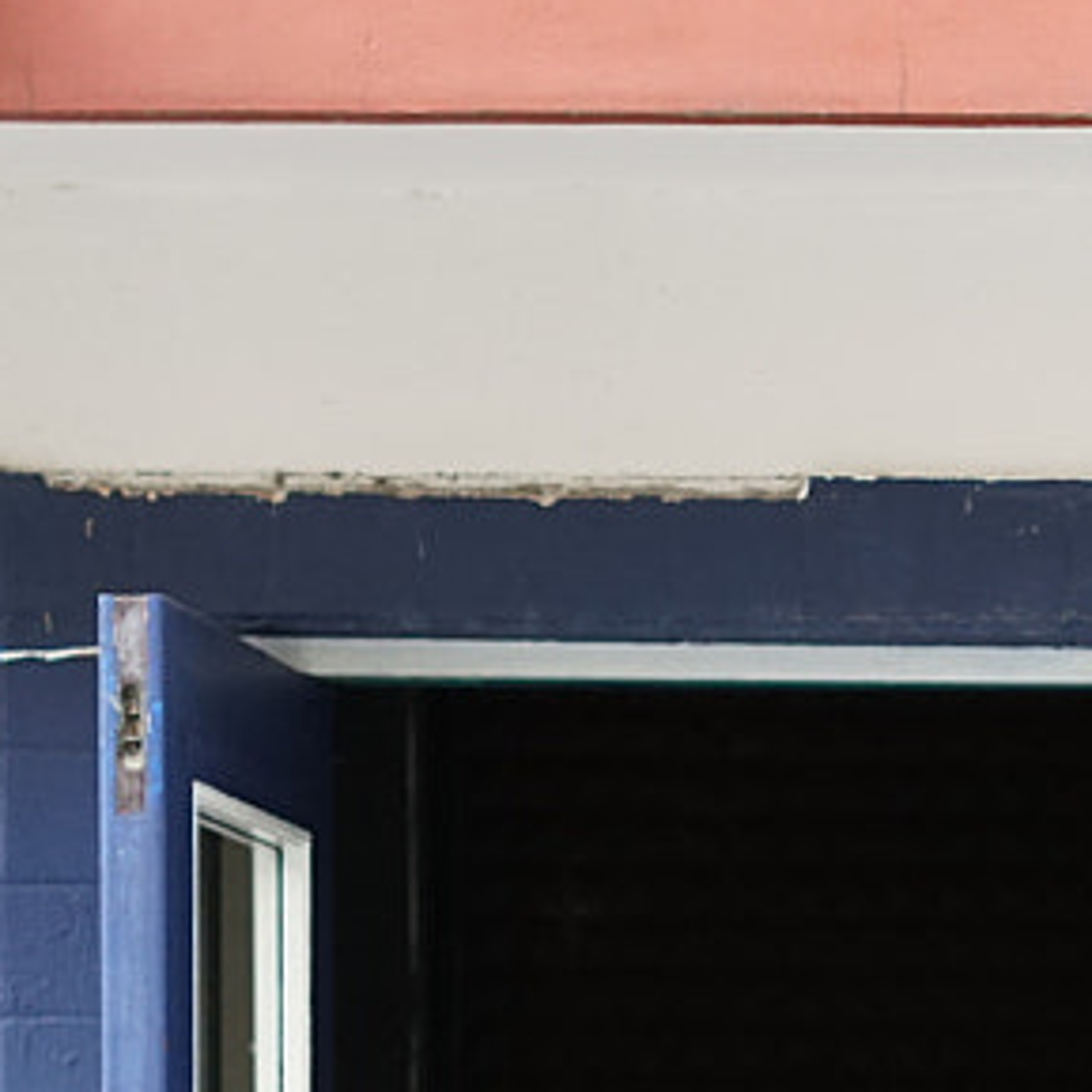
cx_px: 1833
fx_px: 8387
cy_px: 1632
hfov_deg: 7.3
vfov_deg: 7.3
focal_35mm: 235
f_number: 2
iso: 800
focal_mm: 50
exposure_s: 1/1600
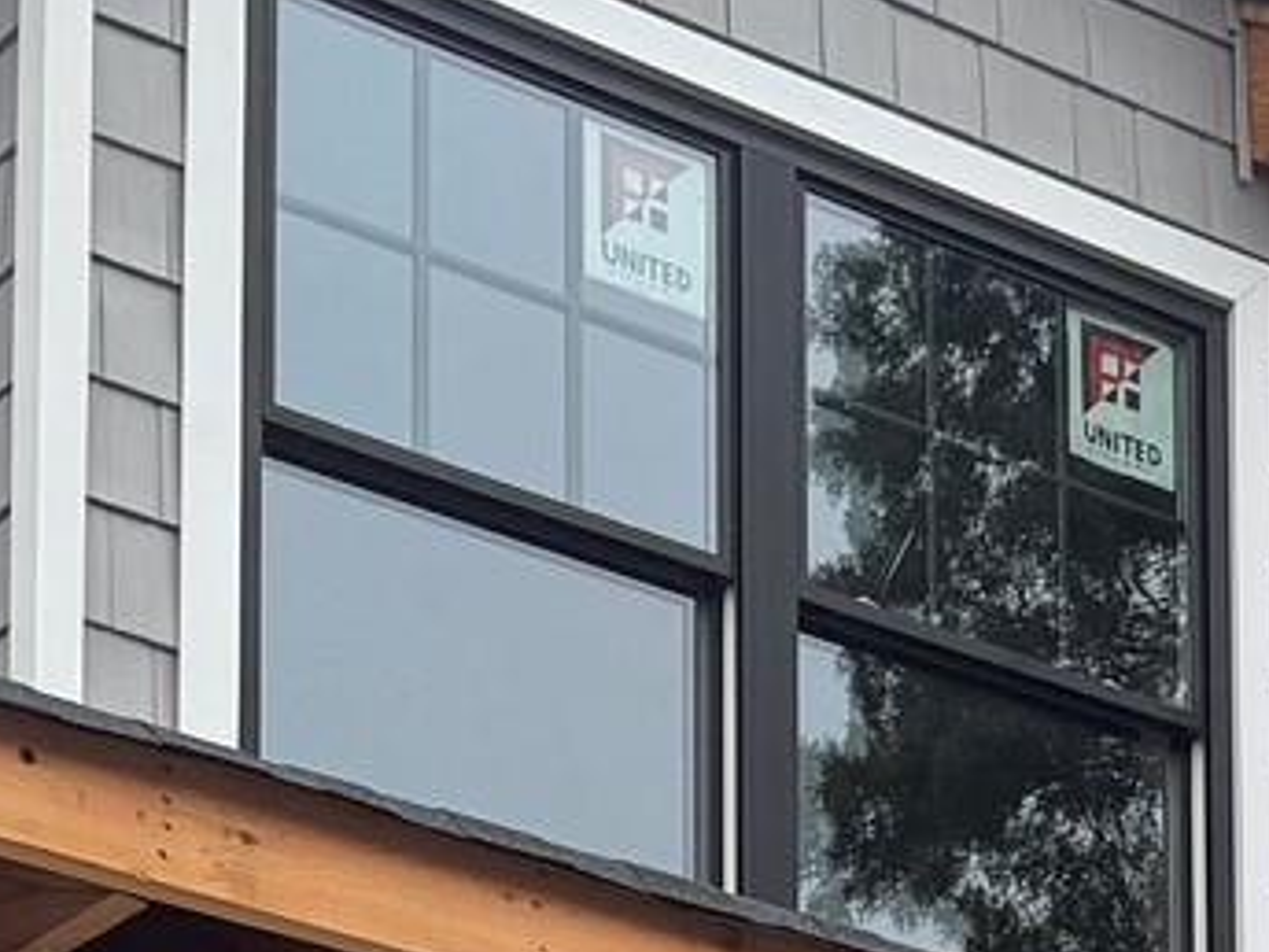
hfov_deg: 13.8
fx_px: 5242
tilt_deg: +10.1
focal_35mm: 143
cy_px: 1908
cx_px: 904
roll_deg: +0.6
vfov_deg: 9.7
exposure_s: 1/979
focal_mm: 6.76
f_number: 1.78
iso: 80
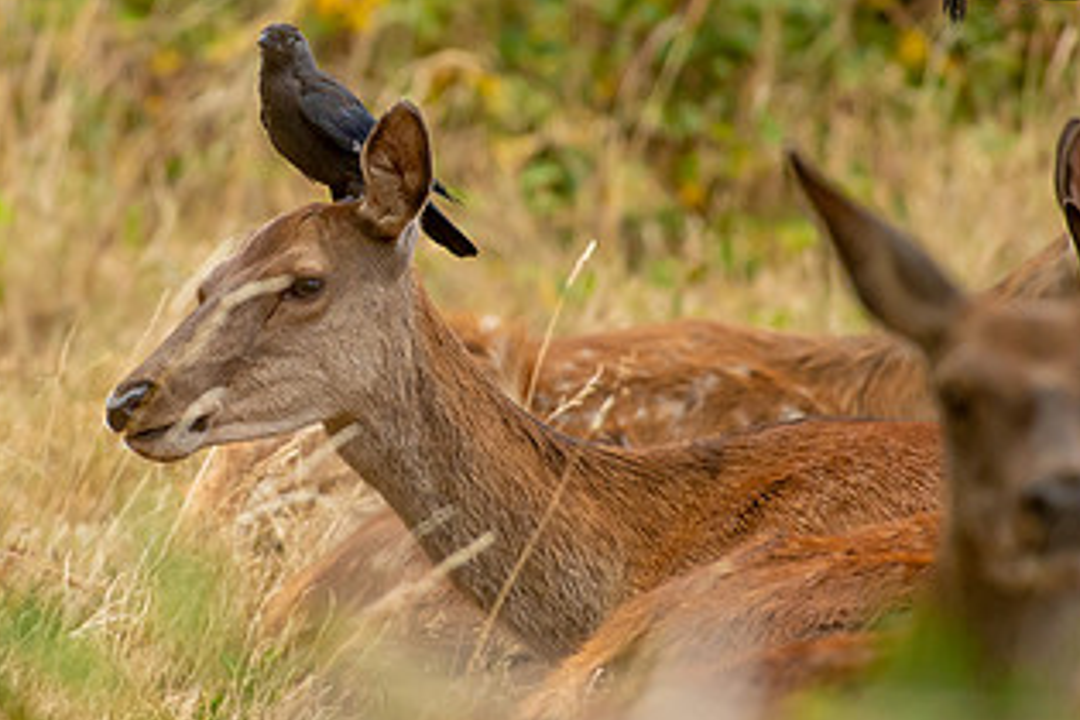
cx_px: 315
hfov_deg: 1.9
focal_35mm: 1103
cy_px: 264
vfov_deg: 1.2
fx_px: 33087
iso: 2800
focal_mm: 600
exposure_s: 1/4000
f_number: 5.6
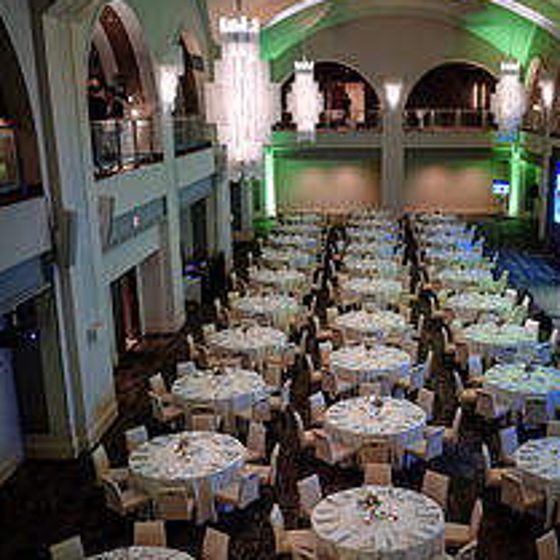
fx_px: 805
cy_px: 332
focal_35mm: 44
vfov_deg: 38.2
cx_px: 375
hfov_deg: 37.9
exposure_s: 1/60
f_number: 2.8
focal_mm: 24
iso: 800
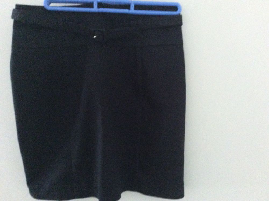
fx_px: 248
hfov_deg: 56.9
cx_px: 134
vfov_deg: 44.1
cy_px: 100
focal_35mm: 32
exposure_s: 1/17
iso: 640
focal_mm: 3.3
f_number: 2.4
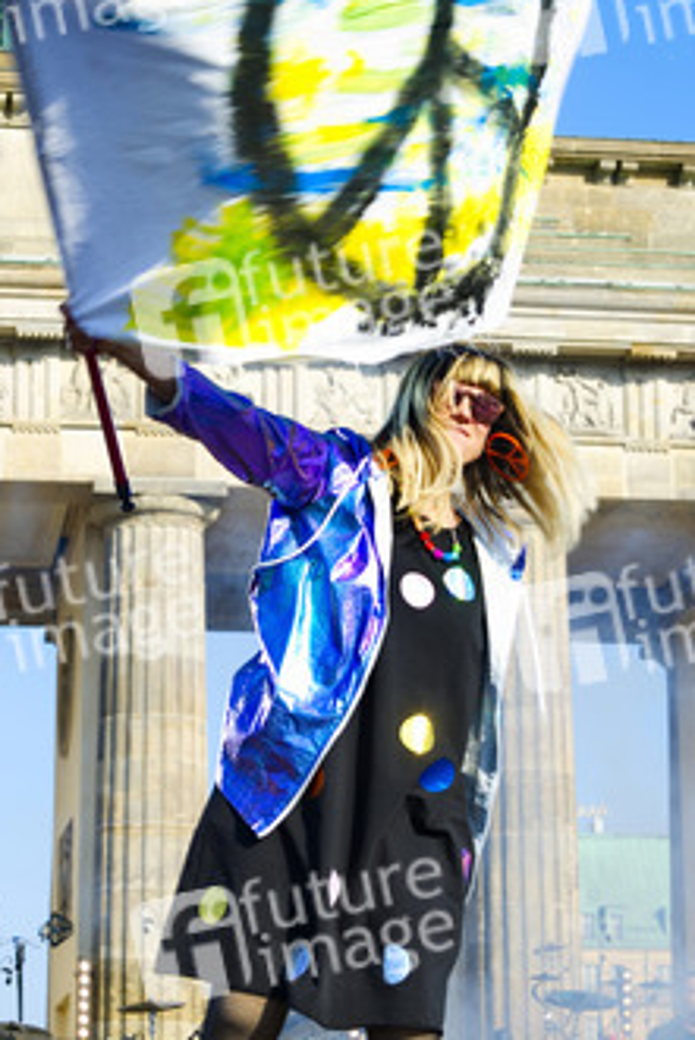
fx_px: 1678
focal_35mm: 58
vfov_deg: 34.4
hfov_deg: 23.4
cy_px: 462
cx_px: 385
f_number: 8
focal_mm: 48
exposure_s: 1/200
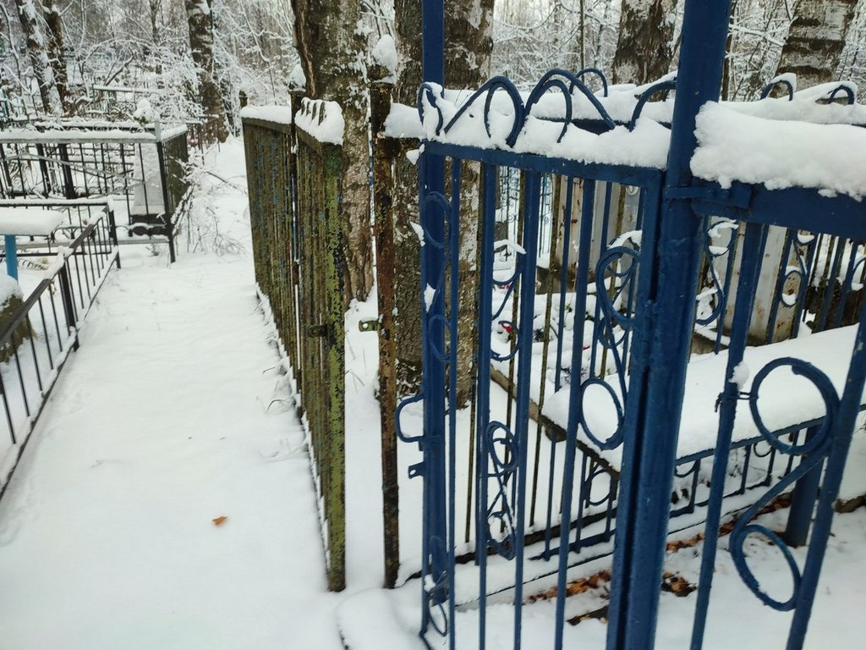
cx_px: 433
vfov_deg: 54.9
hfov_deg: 69.4
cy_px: 325
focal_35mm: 25
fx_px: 625
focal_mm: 6.04
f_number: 1.9
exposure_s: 1/50
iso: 72
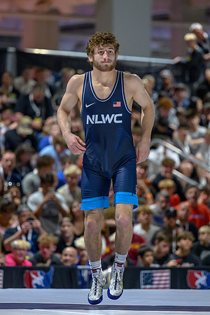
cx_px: 106
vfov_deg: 8.6
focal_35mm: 239
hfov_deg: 5.7
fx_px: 2093
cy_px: 152
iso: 5600
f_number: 2.8
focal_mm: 150
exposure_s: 1/400
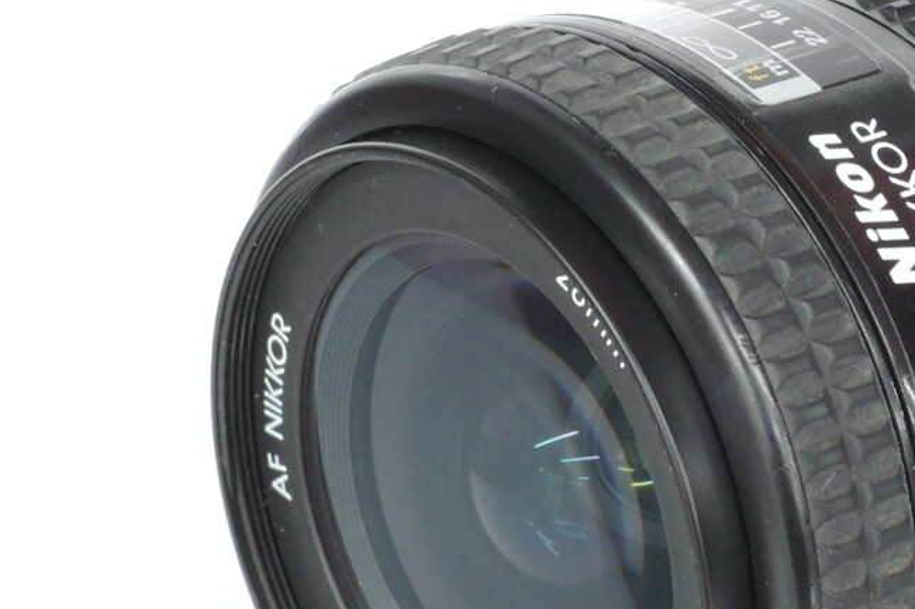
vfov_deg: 9.5
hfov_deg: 14.2
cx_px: 633
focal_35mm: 144
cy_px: 366
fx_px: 3659
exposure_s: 1/10
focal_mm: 16
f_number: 7.3
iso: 800
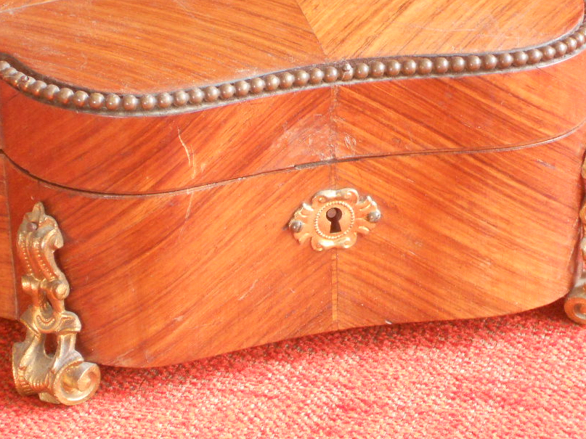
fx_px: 2319
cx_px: 276
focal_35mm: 137
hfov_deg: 14.4
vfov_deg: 10.8
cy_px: 179
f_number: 5.9
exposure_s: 1/3
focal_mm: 19.6
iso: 400
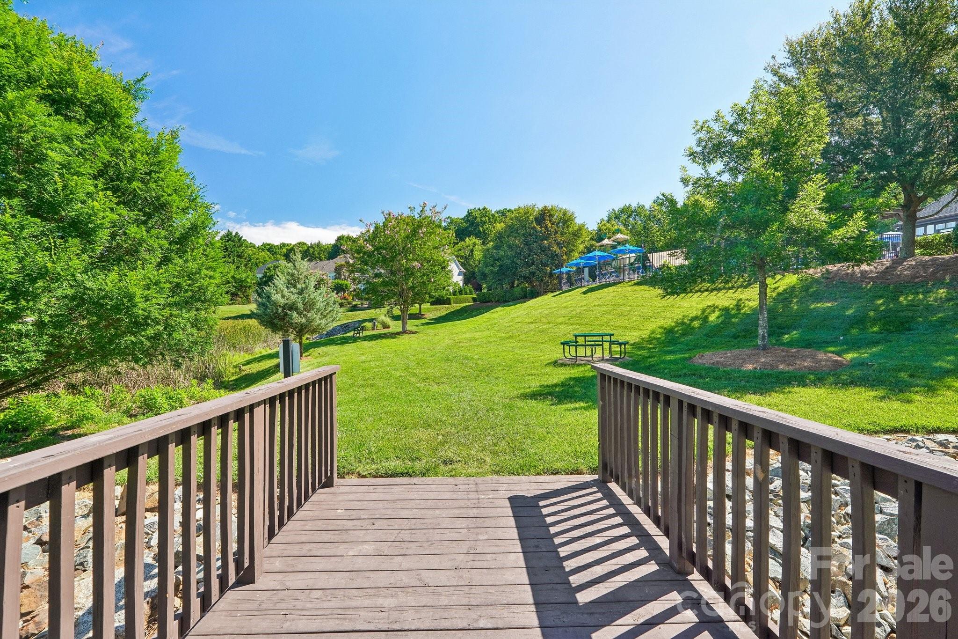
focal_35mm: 15
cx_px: 479
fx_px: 399
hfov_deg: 100.4
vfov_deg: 77.3
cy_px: 320
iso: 100
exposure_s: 1/60
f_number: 8
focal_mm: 10
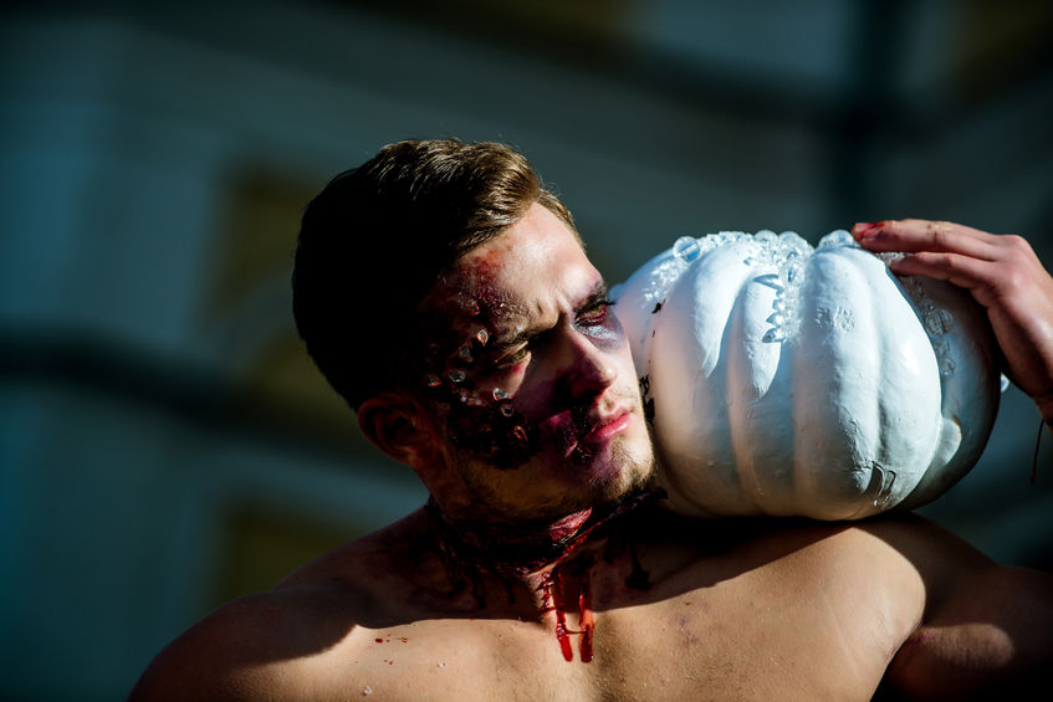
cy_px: 351
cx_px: 526
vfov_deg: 6.9
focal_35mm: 200
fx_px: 5851
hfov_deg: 10.3
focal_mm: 200
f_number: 4
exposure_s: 1/1600
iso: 100
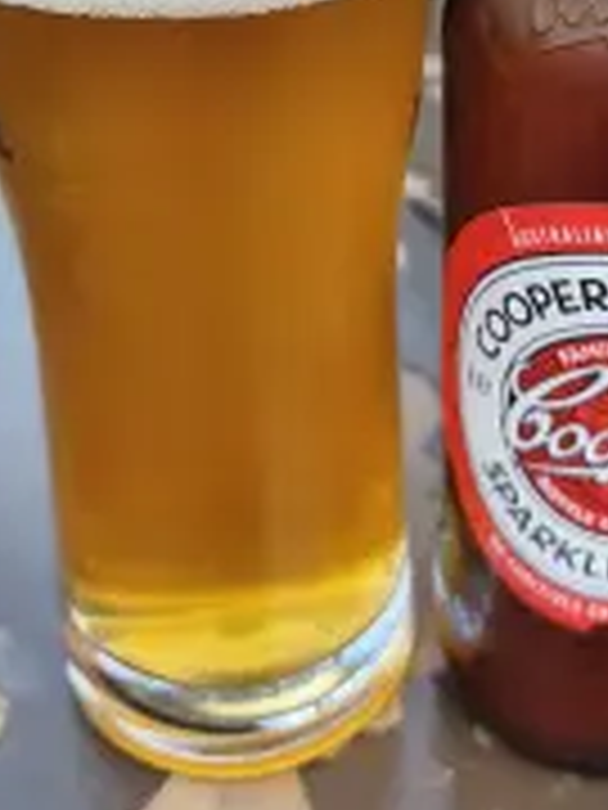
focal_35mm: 51
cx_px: 396
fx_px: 1194
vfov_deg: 34.9
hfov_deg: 28.4
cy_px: 54
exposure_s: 1/100
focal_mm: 6.06
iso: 250
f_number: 1.7
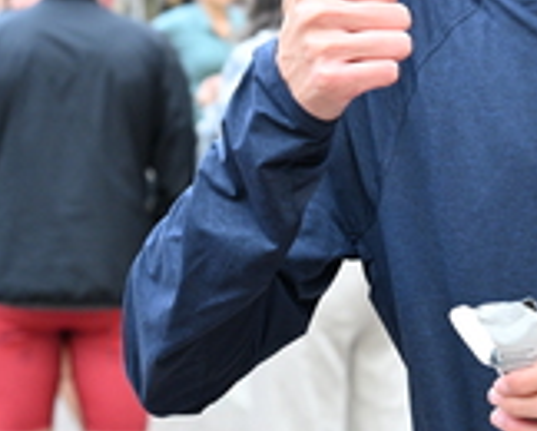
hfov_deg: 13.5
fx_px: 2228
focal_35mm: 140
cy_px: -15
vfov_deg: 10.9
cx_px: 560
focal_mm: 44
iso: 2000
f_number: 4
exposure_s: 1/200
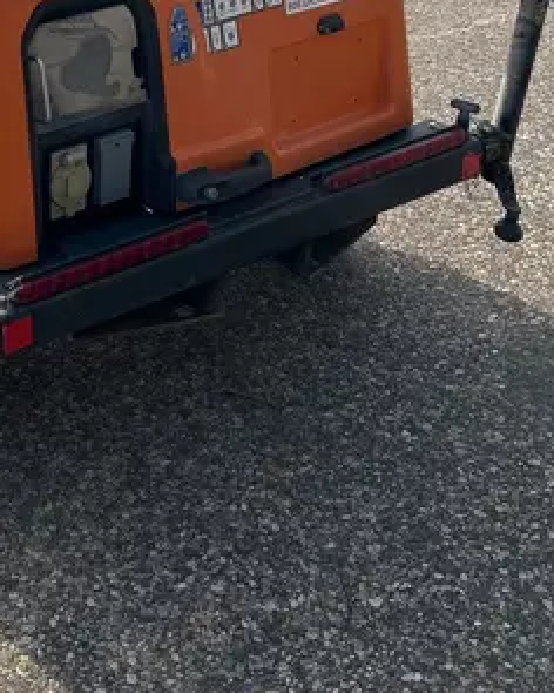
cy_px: -163
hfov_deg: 23.1
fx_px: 1291
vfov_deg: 26.3
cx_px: -12
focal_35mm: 63
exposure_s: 1/3571
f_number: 1.5
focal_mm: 5.7
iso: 50
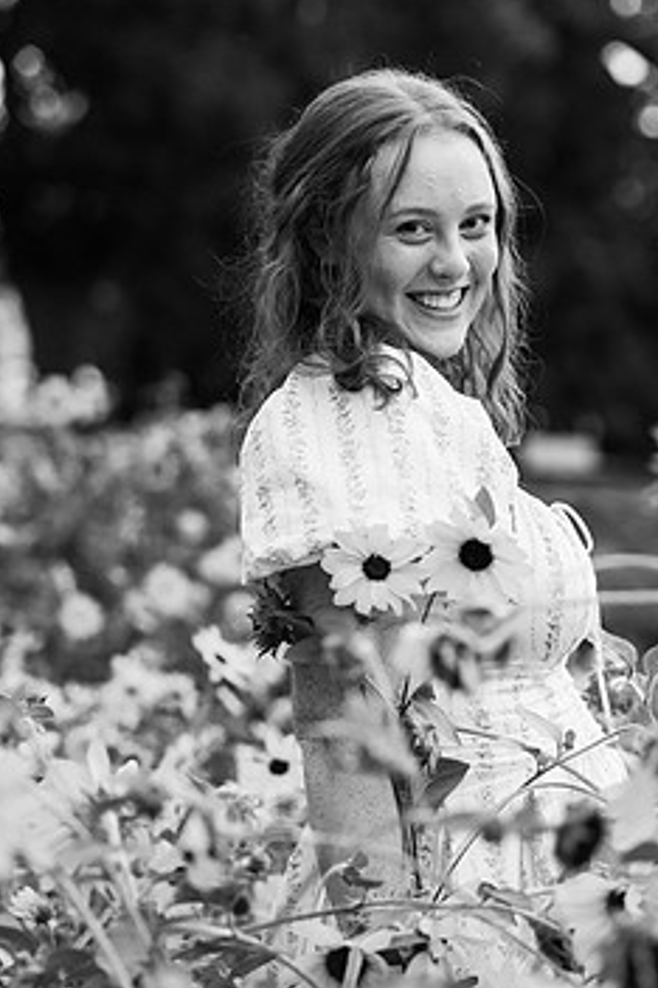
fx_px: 2988
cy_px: 414
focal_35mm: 109
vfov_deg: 18.7
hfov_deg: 12.6
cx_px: 385
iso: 4000
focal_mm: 85
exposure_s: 1/400
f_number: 3.2
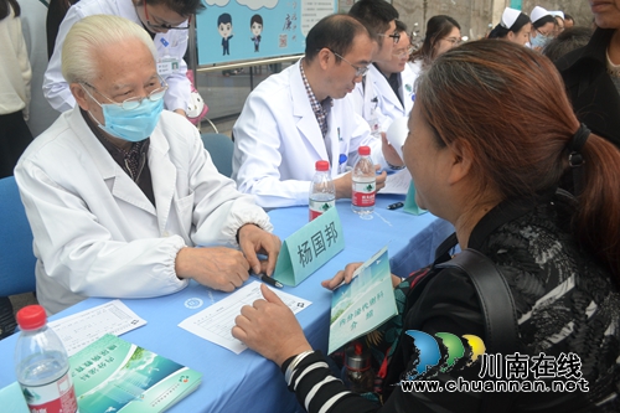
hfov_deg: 61.9
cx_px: 310
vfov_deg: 43.6
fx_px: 516
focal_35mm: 30
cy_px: 206
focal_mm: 20
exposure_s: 1/200
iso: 800
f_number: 7.1
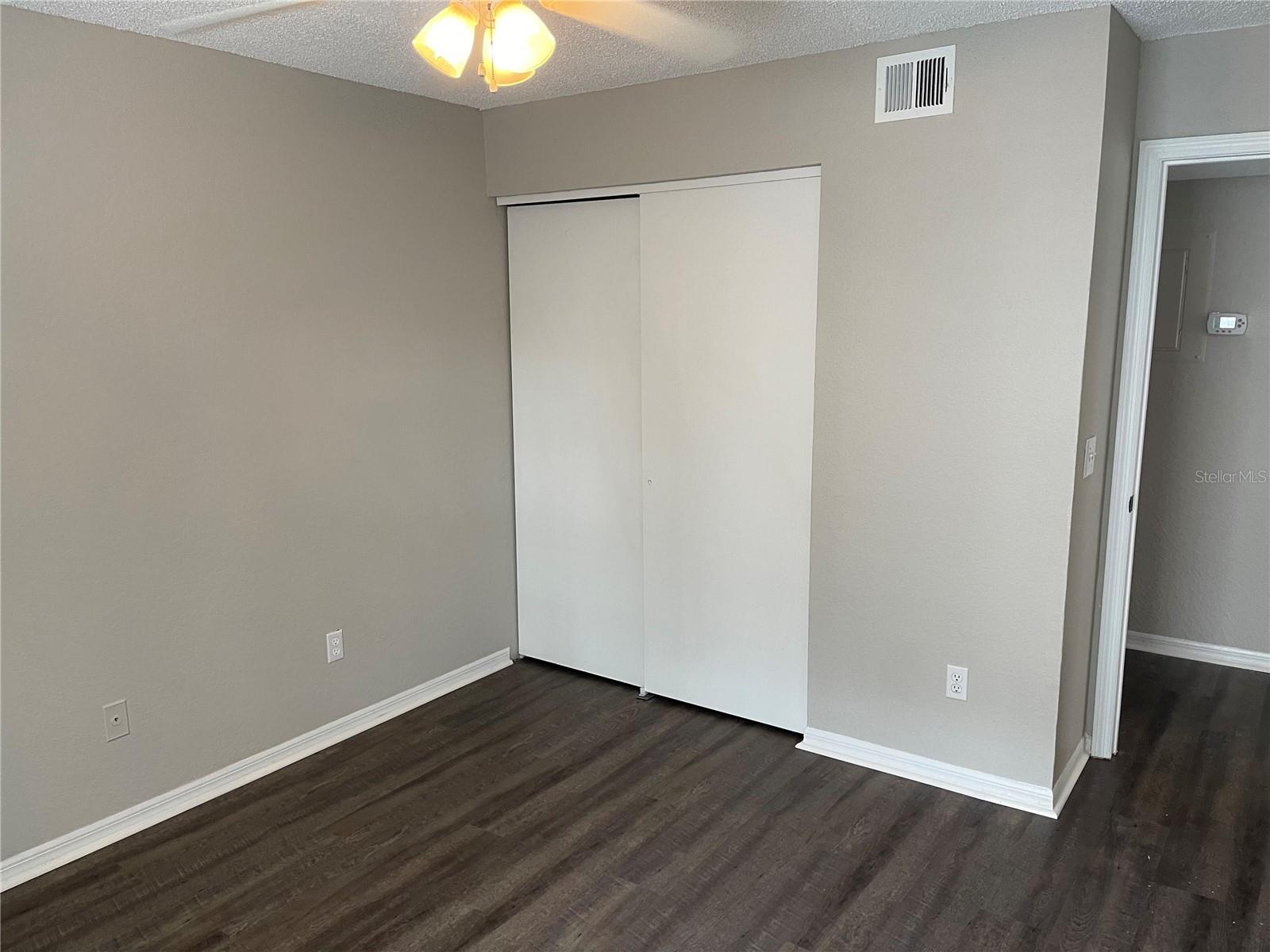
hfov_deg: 67.3
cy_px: 476
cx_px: 635
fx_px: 954
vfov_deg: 53.1
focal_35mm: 26
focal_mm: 5.1
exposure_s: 1/60
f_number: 1.6
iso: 160
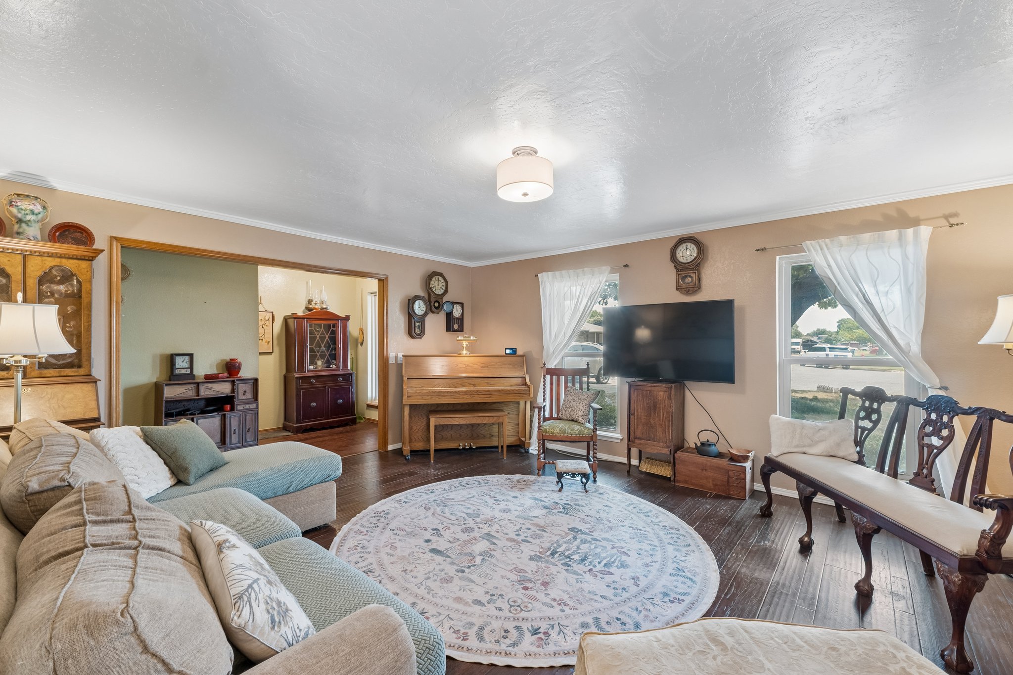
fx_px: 422
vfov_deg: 77.3
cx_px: 506
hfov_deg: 100.4
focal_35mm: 15
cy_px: 338
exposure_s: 1/5
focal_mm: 10
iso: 200
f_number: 10
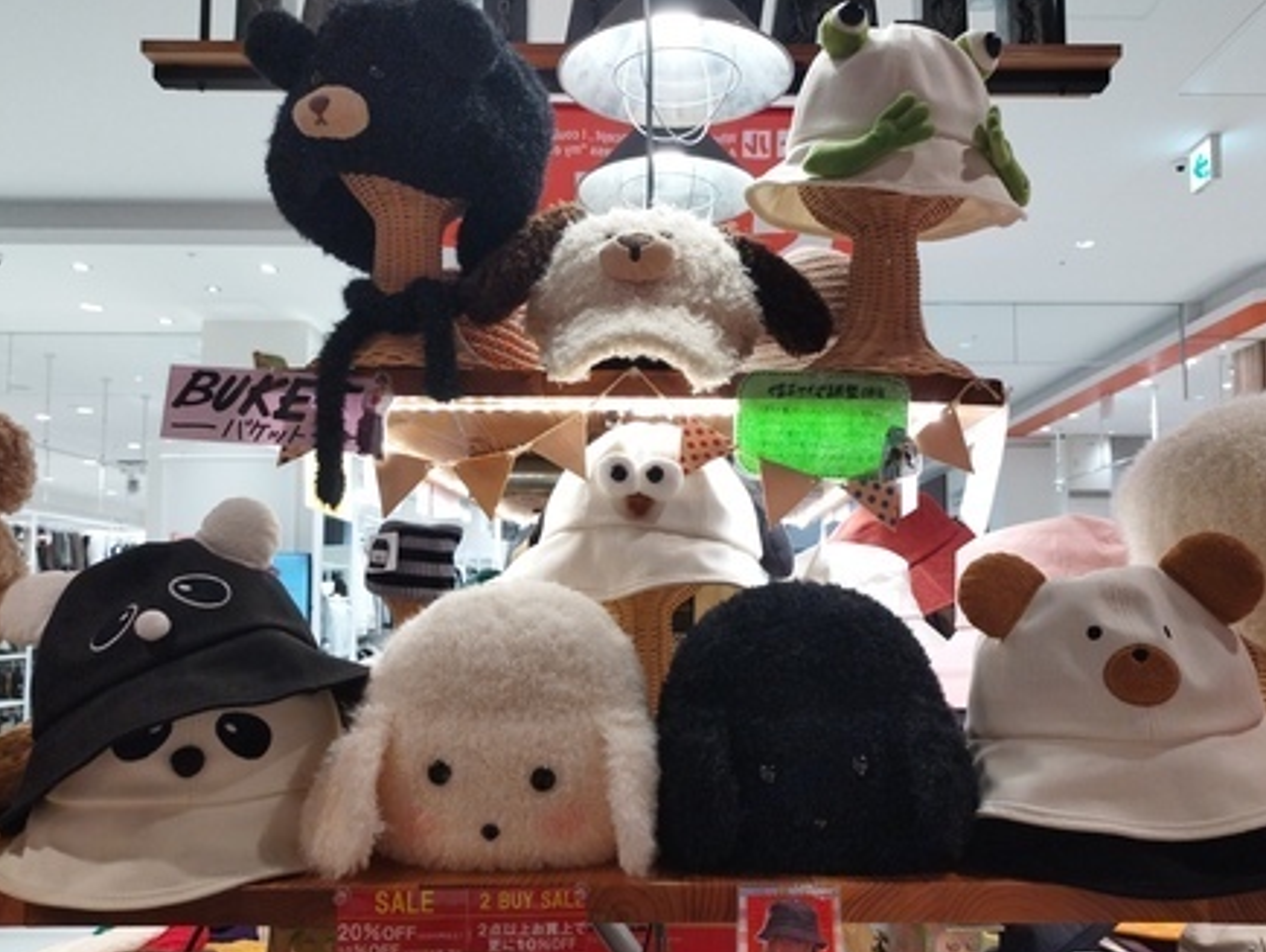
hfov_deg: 58.3
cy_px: 531
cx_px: 672
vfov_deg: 45.4
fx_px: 1135
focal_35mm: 31
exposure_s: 1/100
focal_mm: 4.7
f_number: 1.79
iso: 92
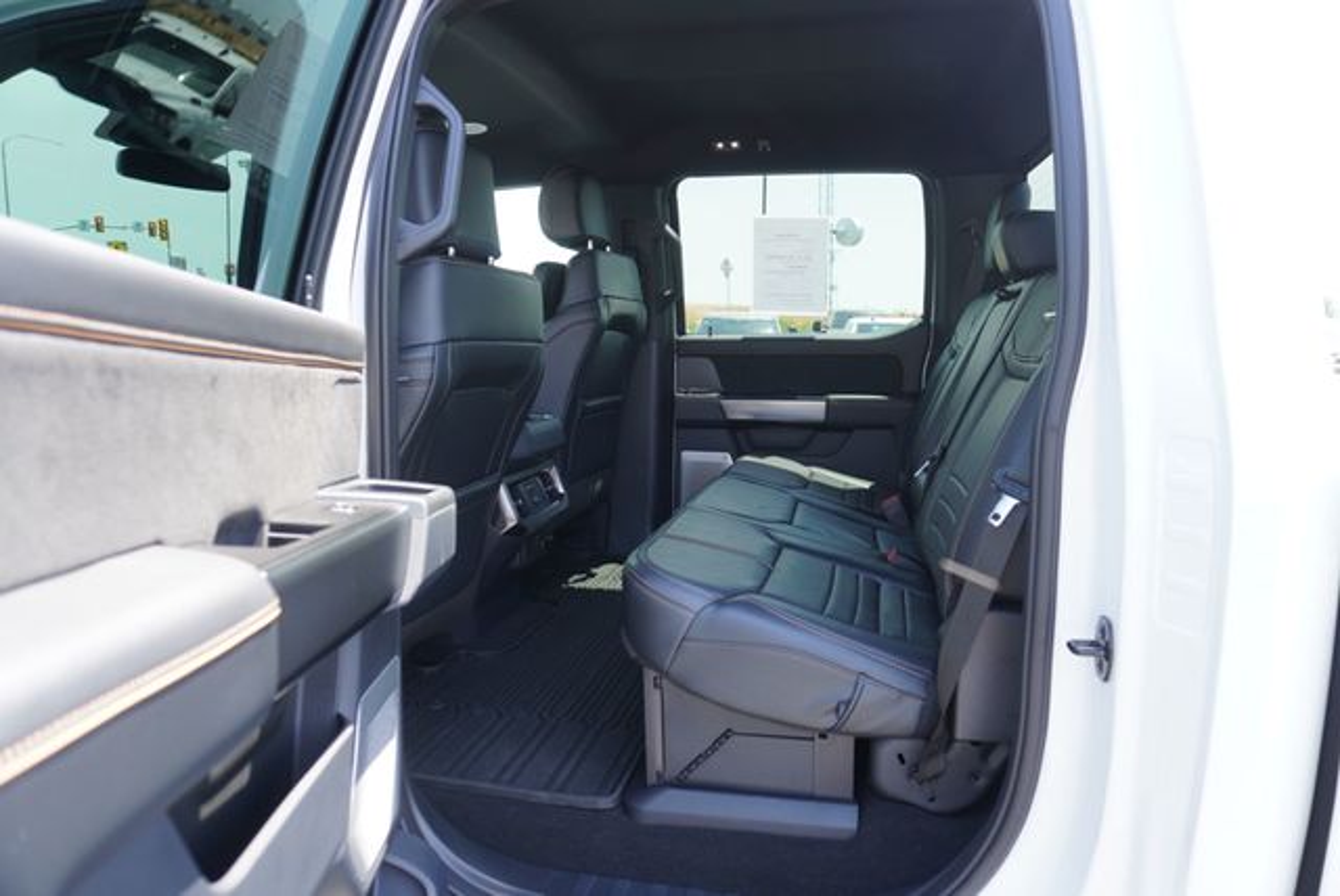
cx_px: 670
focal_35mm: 24
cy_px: 448
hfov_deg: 73.7
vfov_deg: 53.2
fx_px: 894
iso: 100
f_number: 4
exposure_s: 1/80
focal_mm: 16
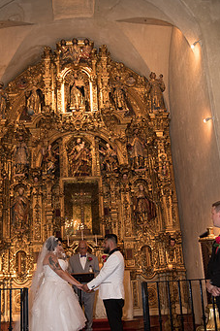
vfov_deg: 51.1
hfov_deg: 35.8
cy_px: 216
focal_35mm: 37
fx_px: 339
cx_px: 91
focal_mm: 28
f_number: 2.8
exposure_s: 1/80
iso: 2000
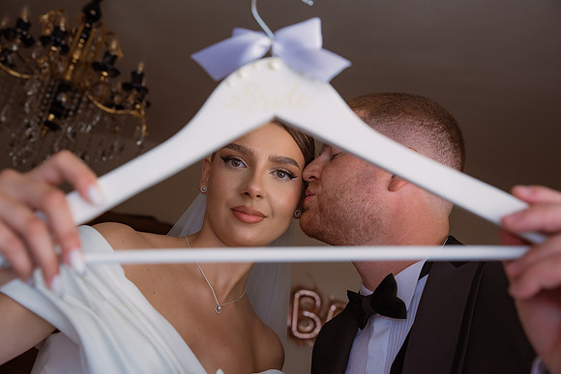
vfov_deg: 33.4
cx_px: 280
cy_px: 187
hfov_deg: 48.4
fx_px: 623
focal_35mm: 40
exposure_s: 1/320
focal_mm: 40
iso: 800
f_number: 4
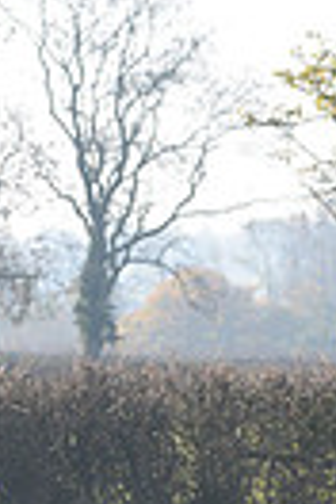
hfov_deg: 2.3
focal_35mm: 595
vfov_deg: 3.5
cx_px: -500
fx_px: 8329
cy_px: 447
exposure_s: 1/1250
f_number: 5.6
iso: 1000
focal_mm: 135
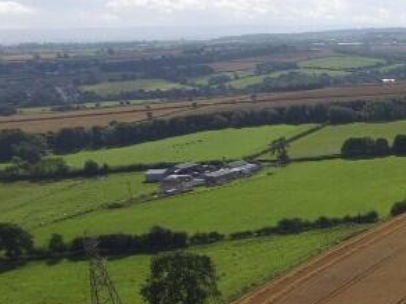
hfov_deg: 20.6
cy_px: 322
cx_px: 707
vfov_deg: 20.1
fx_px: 820
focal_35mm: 70
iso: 100
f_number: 2.8
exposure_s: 1/1506
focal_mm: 3.61
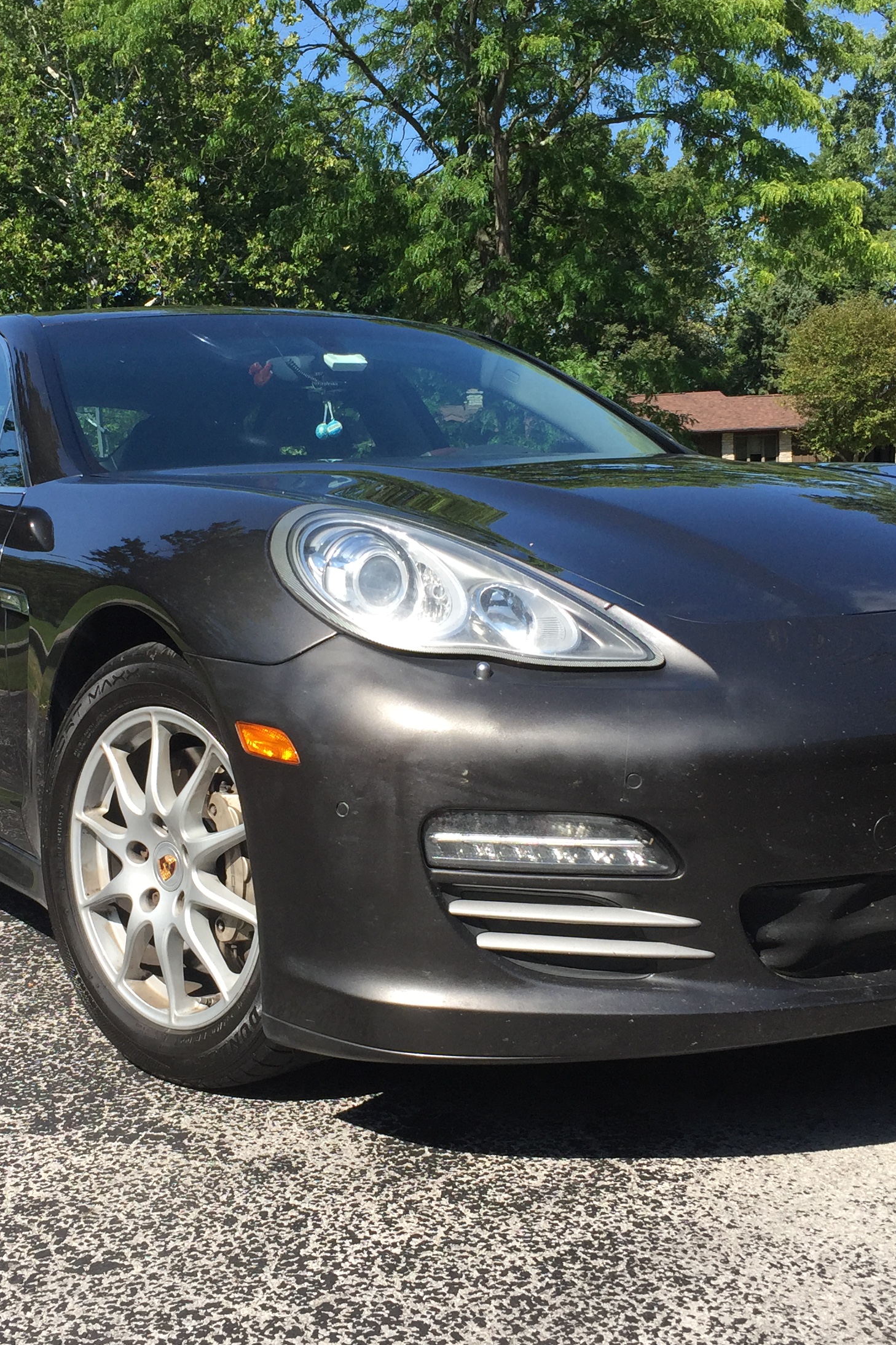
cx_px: 334
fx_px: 1680
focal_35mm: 45
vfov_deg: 43.6
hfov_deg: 29.7
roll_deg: +2.7
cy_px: 661
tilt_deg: -6.1
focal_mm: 4.15
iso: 32
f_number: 2.2
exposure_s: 1/1130
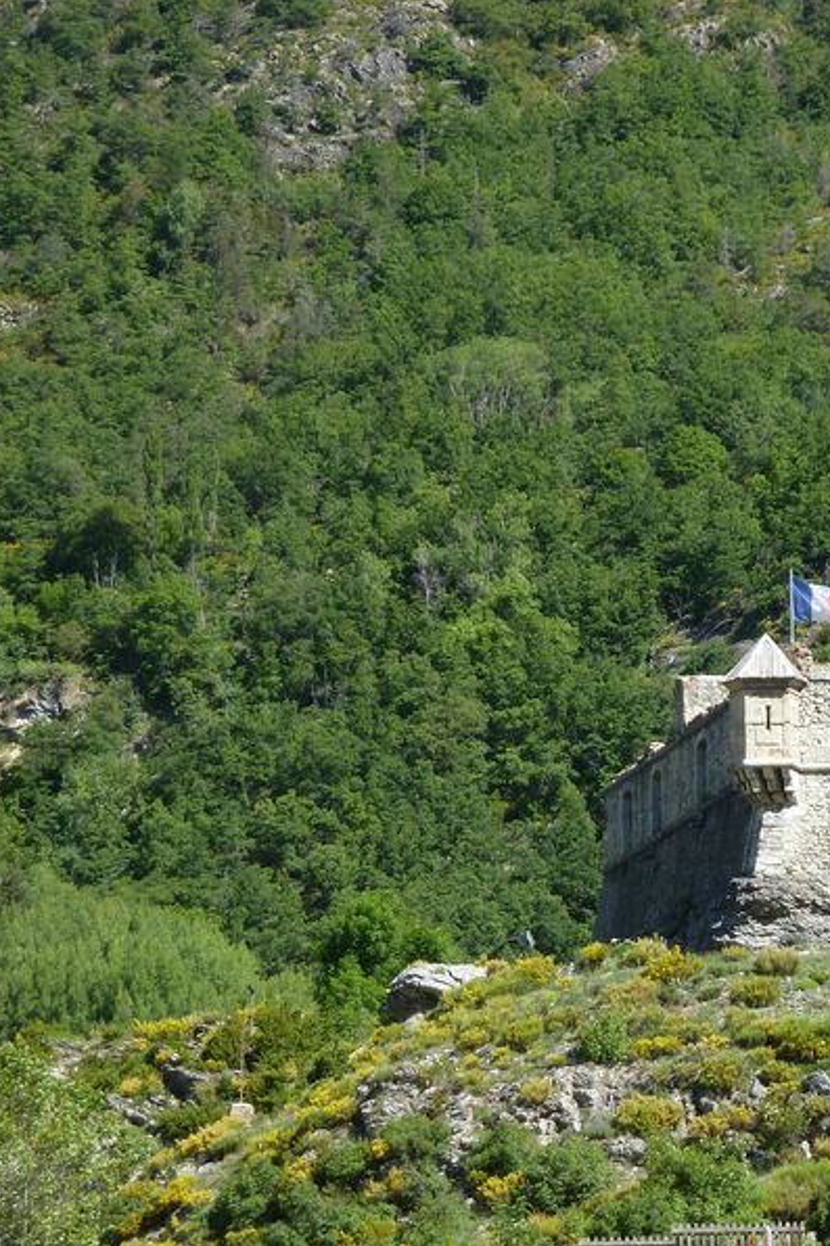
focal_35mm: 155
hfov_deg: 8.8
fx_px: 5363
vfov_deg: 13.3
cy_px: 625
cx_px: 809
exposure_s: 1/250
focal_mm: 18.2
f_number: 4.4
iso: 80
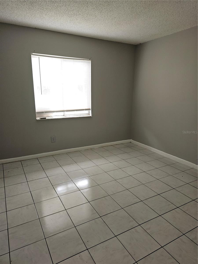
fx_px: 175
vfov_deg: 73.9
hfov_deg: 58.9
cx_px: 99
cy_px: 132
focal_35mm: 23
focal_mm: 6.3
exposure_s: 1/60
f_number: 1.7
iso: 64
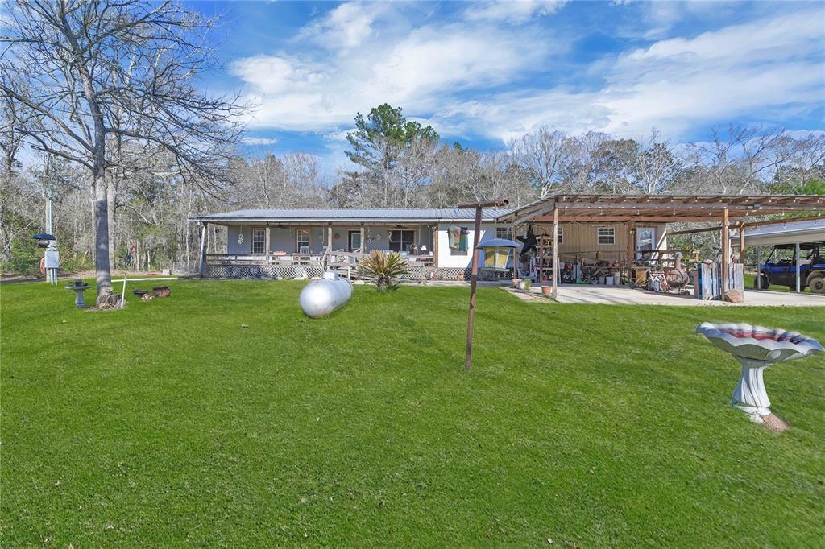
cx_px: 412
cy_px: 274
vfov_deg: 81.2
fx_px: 321
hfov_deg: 104.3
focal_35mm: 14
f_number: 8
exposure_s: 1/250
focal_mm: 14
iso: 100
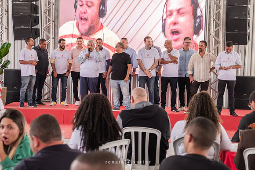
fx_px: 496
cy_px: 80
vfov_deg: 19.5
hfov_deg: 28.8
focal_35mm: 70
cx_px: 120
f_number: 2.8
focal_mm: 44.1
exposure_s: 1/200
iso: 800
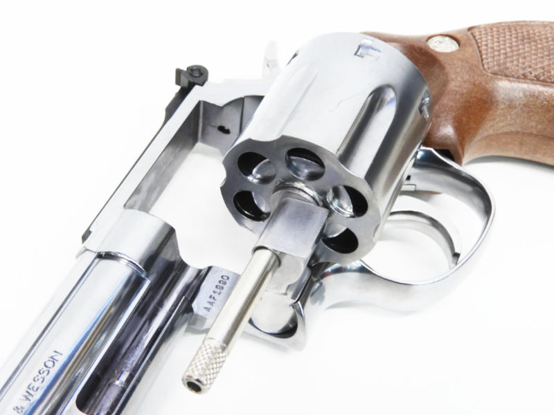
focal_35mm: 55
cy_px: 208
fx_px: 880
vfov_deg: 26.6
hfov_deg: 34.9
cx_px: 277
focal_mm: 9.9
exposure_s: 1/25
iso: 200
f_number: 5
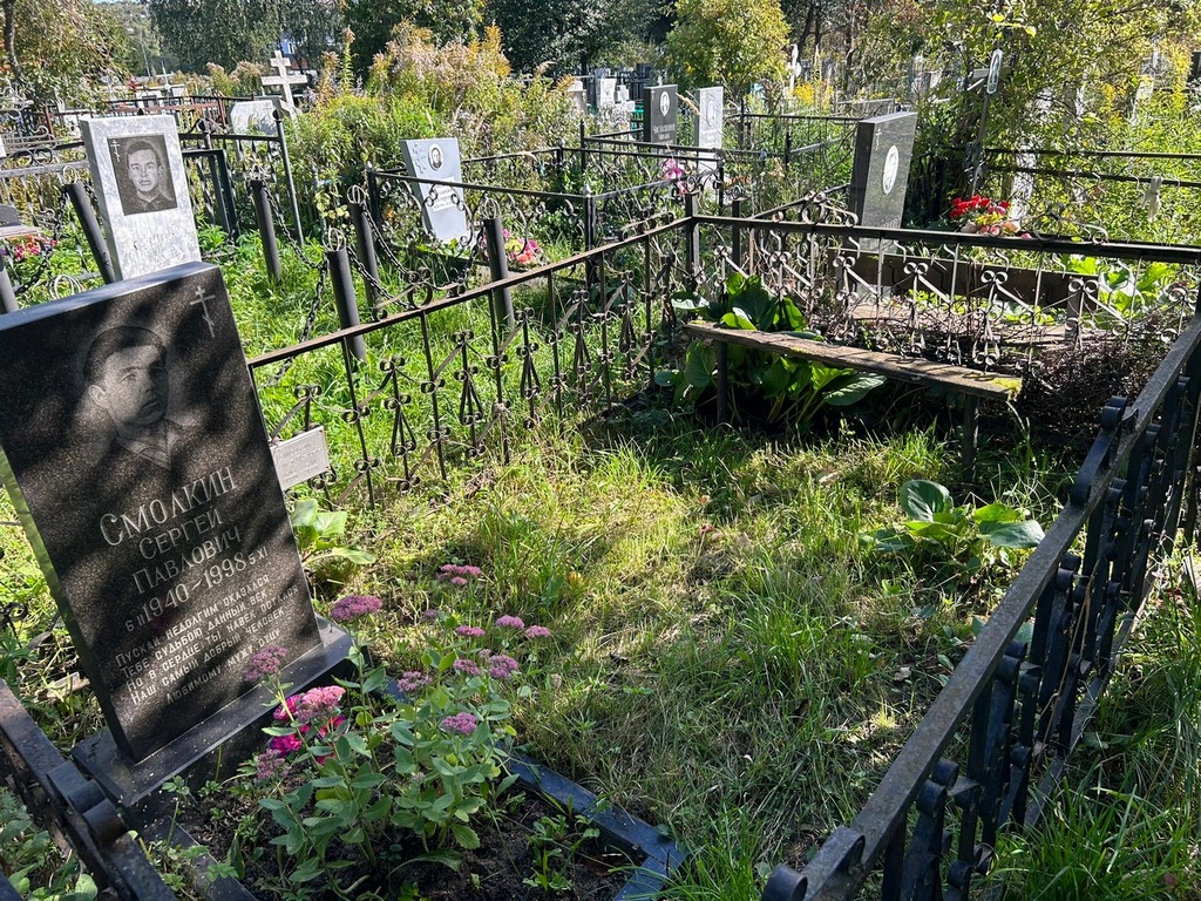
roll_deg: +1.7
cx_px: 600
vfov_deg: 53.1
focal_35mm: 26
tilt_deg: -27.9
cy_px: 450
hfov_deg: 67.3
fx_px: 902
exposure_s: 1/658
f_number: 1.5
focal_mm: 5.7
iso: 50
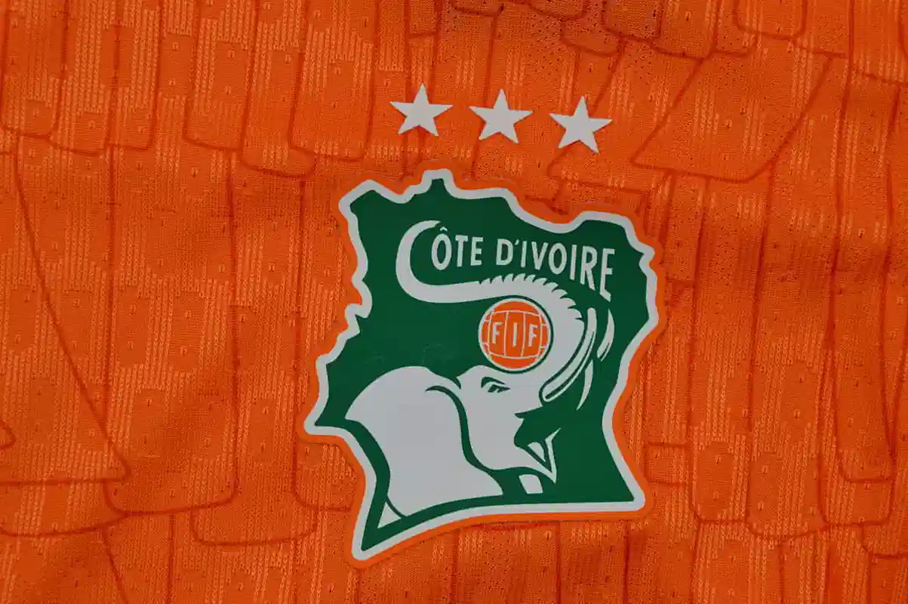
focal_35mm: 99
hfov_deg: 20.6
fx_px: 2495
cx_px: 454
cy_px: 302
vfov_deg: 13.8
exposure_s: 1/200
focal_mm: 66
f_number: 13
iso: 400
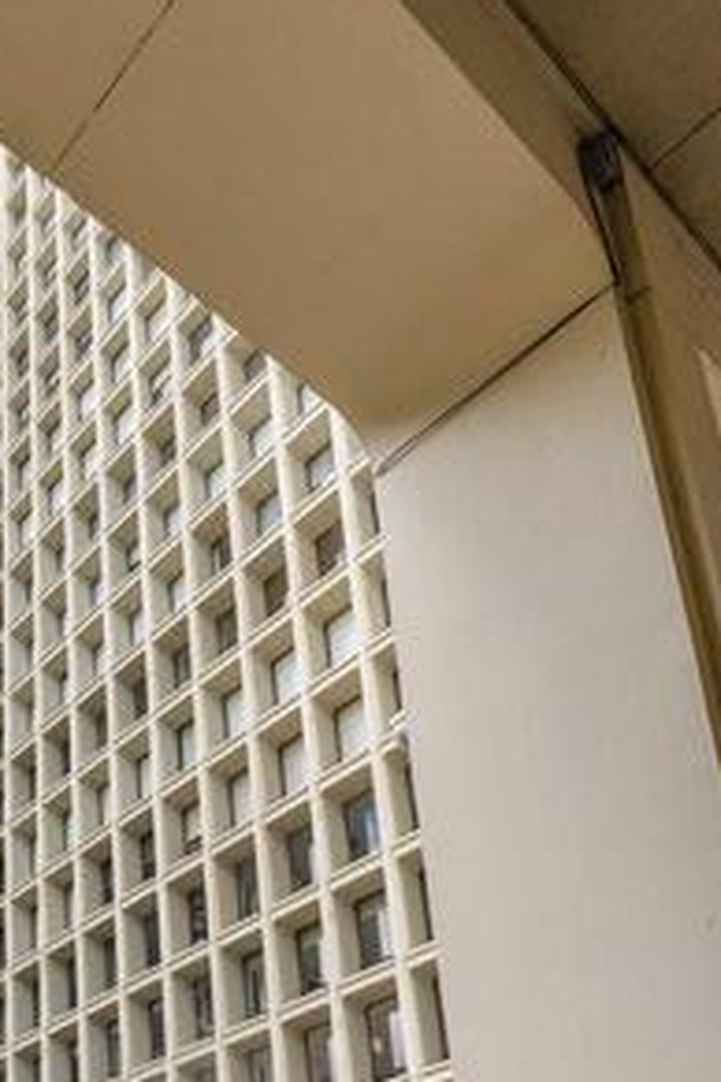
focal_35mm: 38
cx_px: 4
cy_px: 1119
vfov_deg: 42.3
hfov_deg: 32.1
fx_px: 1151
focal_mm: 14.5
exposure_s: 1/640
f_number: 6.3
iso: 1250
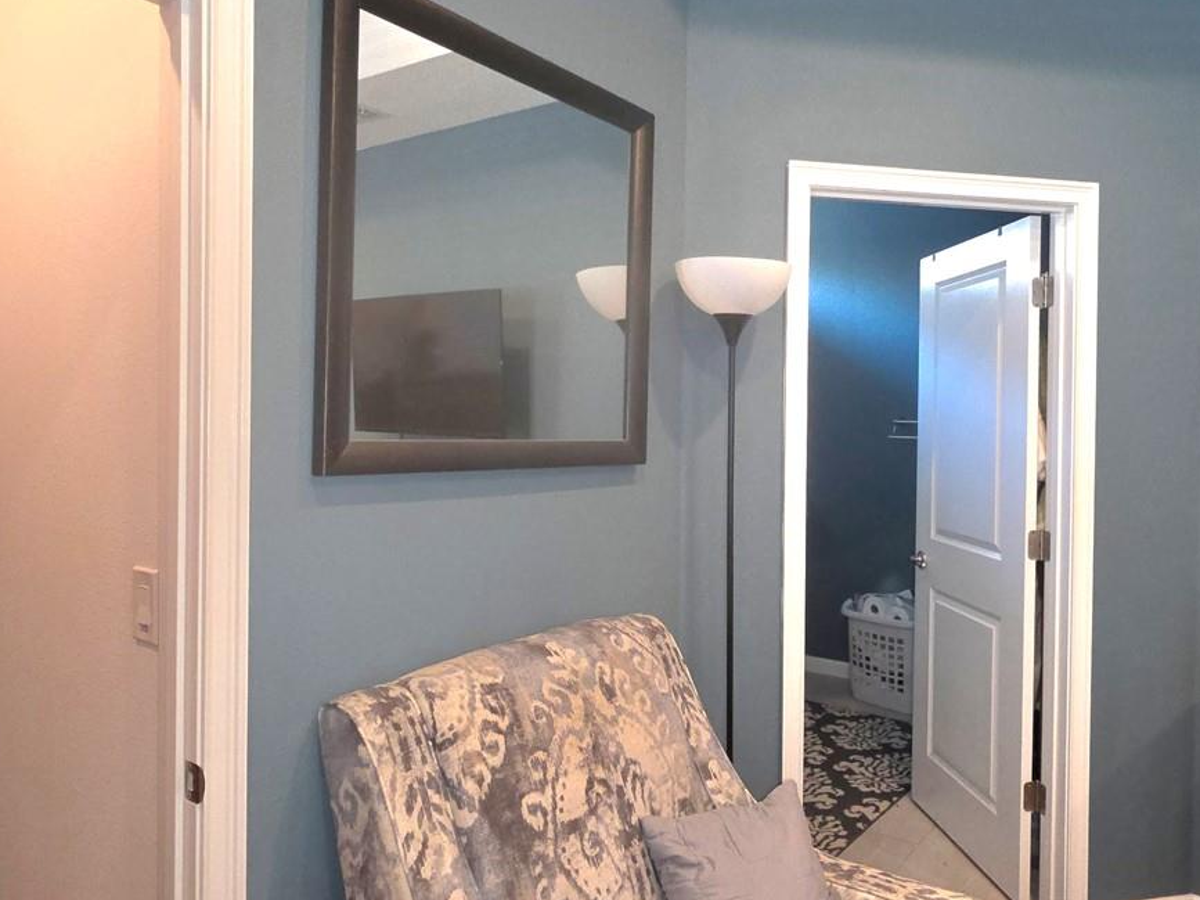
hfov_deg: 70.7
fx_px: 832
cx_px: 731
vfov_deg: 56.8
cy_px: 424
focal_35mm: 24
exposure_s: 1/60.2
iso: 200
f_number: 1.9
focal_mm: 2.2
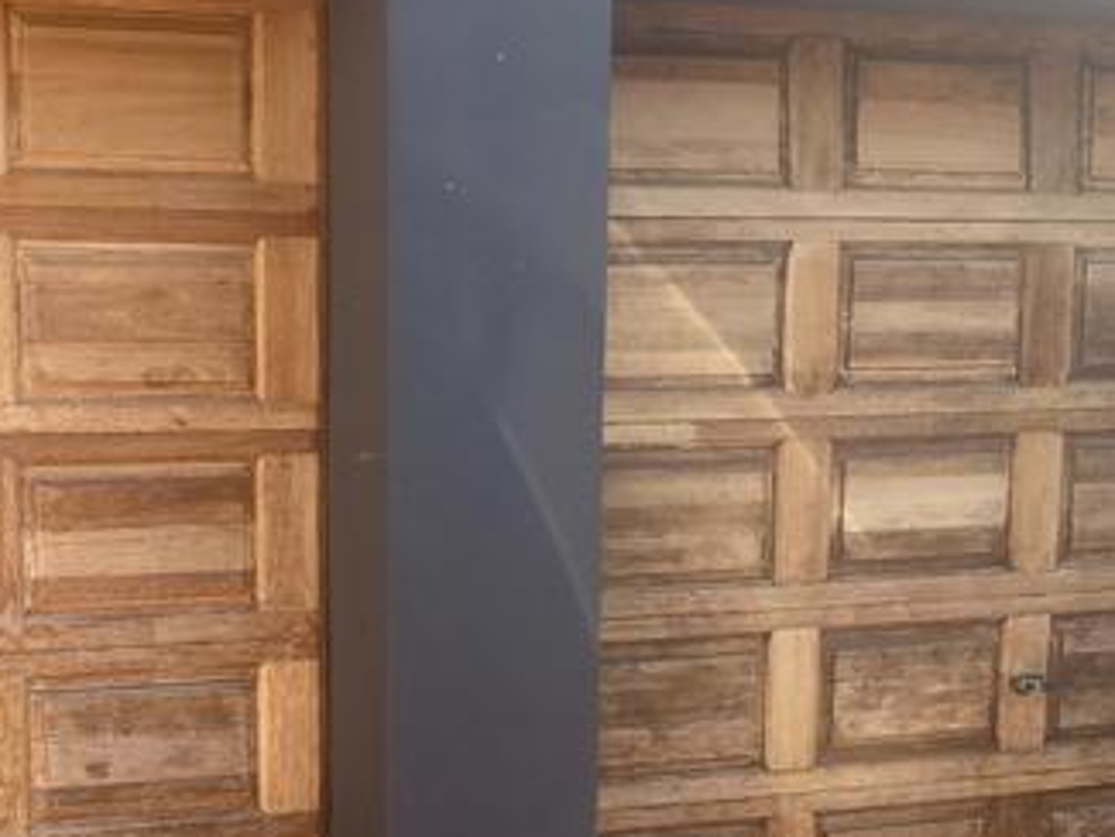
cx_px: 250
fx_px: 2062
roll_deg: +0.2
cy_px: 765
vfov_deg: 22.4
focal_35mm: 64
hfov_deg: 29.7
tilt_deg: -10.1
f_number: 1.8
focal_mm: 4.25
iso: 32
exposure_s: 1/508
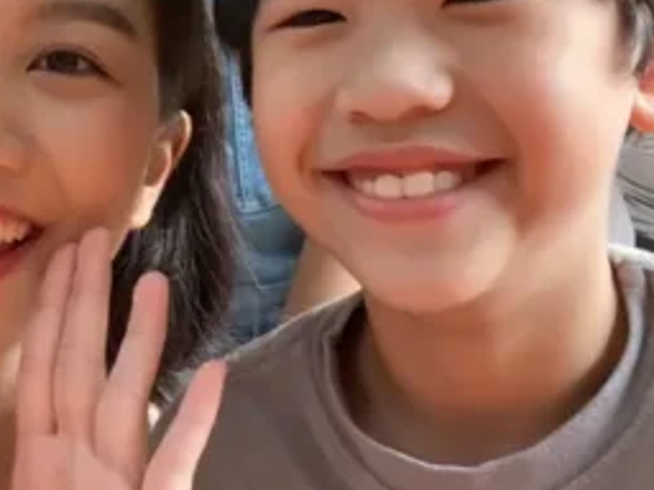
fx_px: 1304
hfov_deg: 27.3
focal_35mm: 69
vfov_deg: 21.2
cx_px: 87
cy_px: 148
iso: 125
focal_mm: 2.71
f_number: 2.2
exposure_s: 1/50
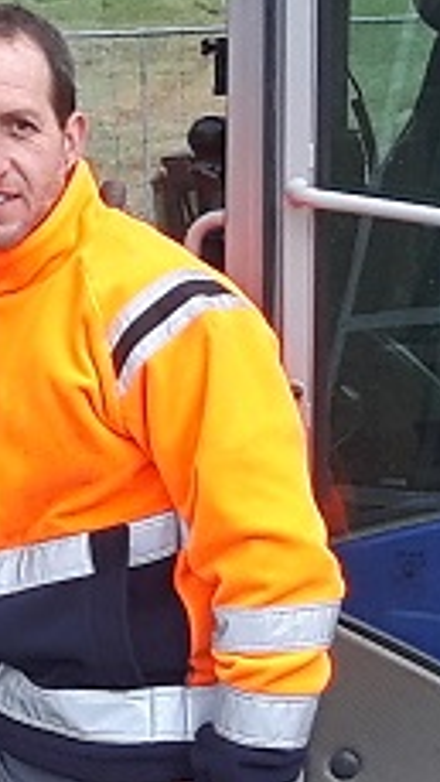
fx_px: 2445
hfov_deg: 10.2
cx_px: 24
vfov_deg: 18.2
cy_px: 365
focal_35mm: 118
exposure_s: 1/101
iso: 40
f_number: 1.9
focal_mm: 3.7
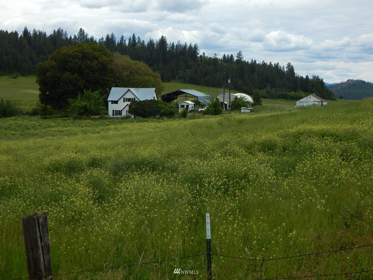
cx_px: 186
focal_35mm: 61
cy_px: 140
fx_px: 657
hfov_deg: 31.7
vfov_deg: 24.0
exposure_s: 1/1250
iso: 125
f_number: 4
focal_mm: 10.9
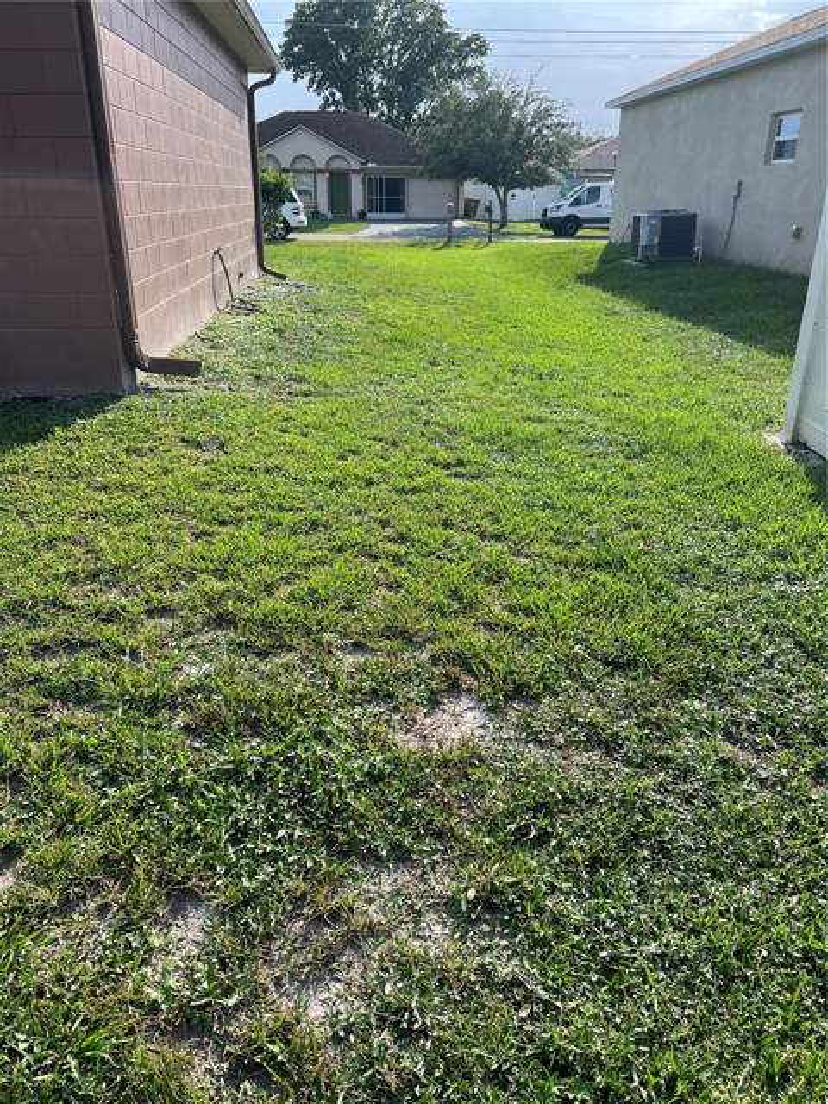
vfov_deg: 67.3
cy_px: 552
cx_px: 414
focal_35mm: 26
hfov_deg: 53.1
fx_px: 829
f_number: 1.5
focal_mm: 5.7
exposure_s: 1/1869
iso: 50
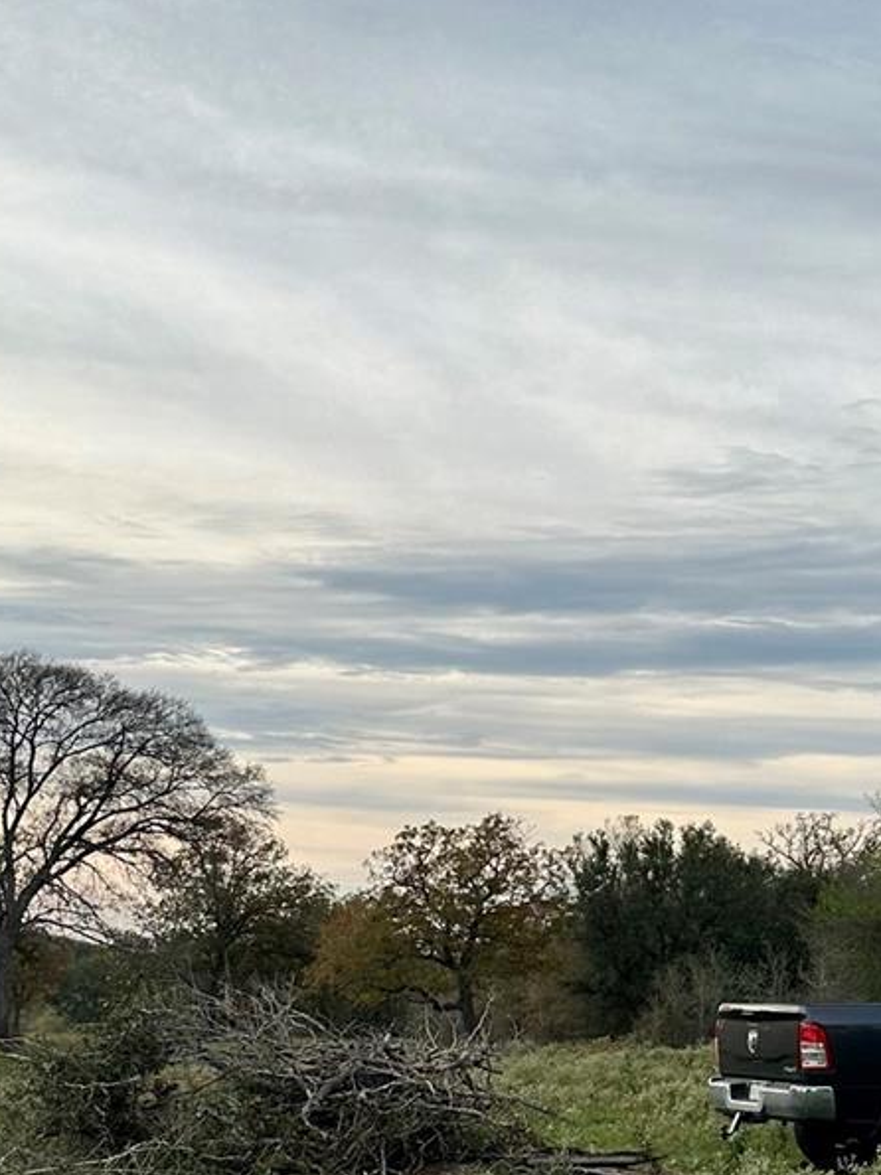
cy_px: 970
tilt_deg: +0.9
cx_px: 541
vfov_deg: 30.3
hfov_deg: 23.6
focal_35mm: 62
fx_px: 2105
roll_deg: -3.6
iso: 80
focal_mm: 6.86
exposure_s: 1/1779
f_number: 1.78
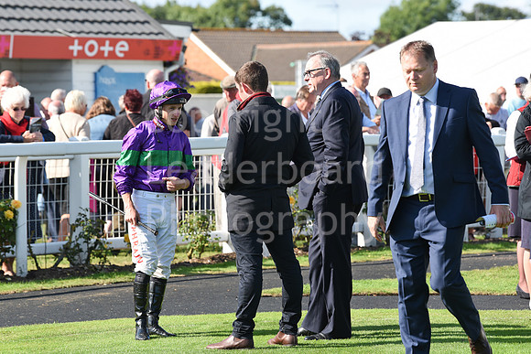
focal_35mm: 200
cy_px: 177
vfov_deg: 6.9
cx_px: 266
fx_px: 2951
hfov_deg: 10.3
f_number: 6.3
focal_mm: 200
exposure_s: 1/1000
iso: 500
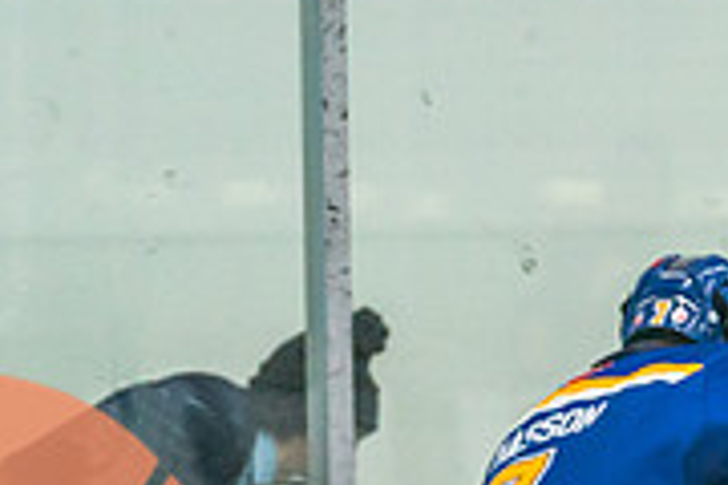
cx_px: 685
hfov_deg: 4.0
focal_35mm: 512
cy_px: 596
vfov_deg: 2.7
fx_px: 10353
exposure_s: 1/1250
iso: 3200
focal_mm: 126
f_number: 2.8
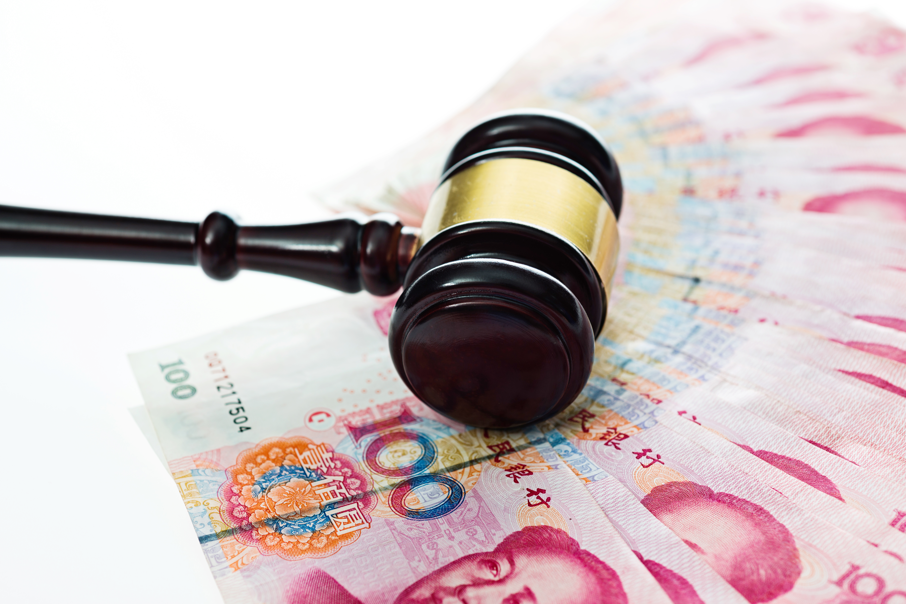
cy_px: 302
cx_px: 453
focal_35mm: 60
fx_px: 1510
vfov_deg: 22.6
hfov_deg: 33.4
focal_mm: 60
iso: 100
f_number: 7.1
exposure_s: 1/60
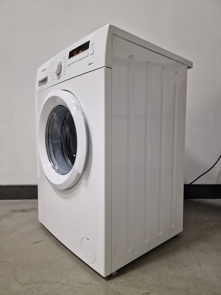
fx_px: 196
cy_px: 148
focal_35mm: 23
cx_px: 110
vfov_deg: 73.9
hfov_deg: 58.9
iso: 640
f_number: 1.8
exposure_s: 1/50
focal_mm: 6.4
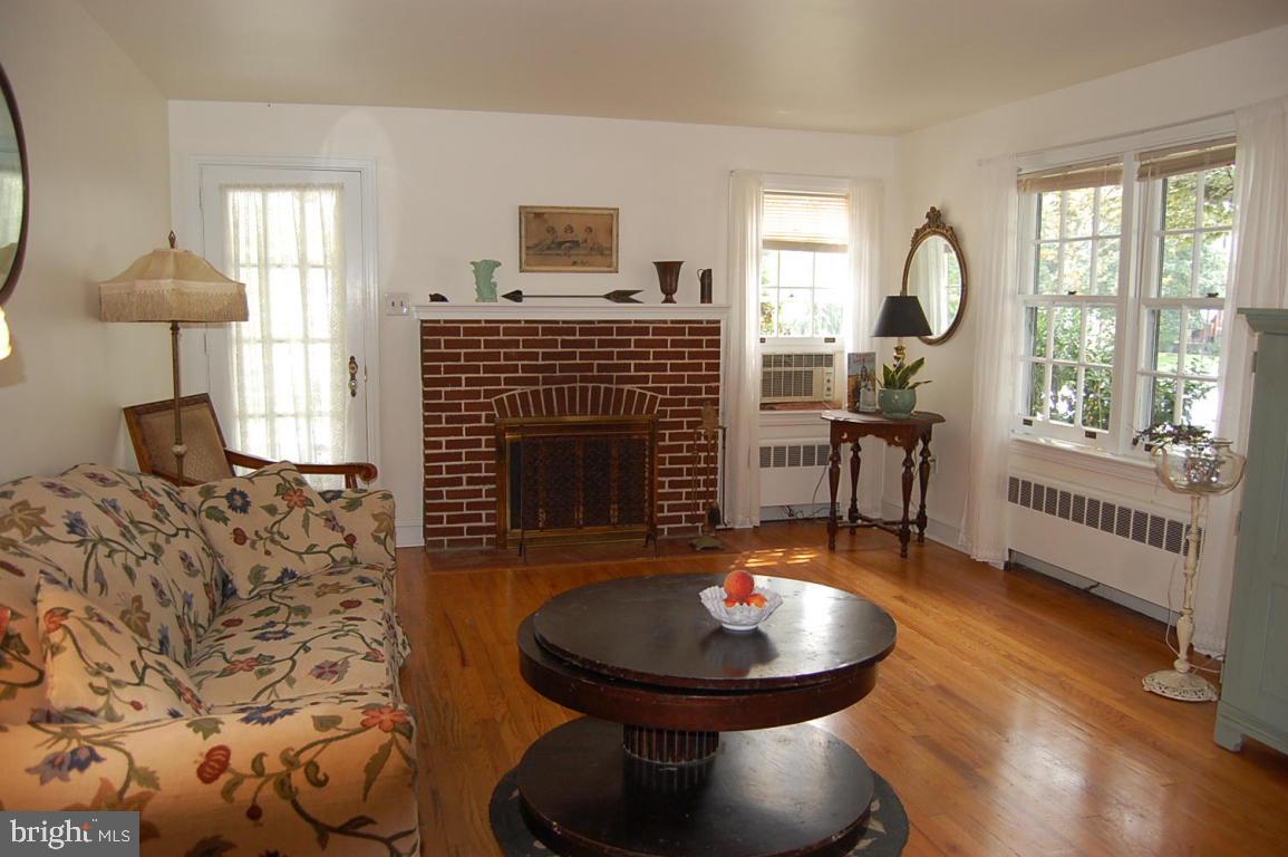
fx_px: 965
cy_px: 428
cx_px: 644
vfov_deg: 47.9
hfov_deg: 67.4
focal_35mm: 27
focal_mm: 18
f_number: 3.5
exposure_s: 1/60
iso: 400
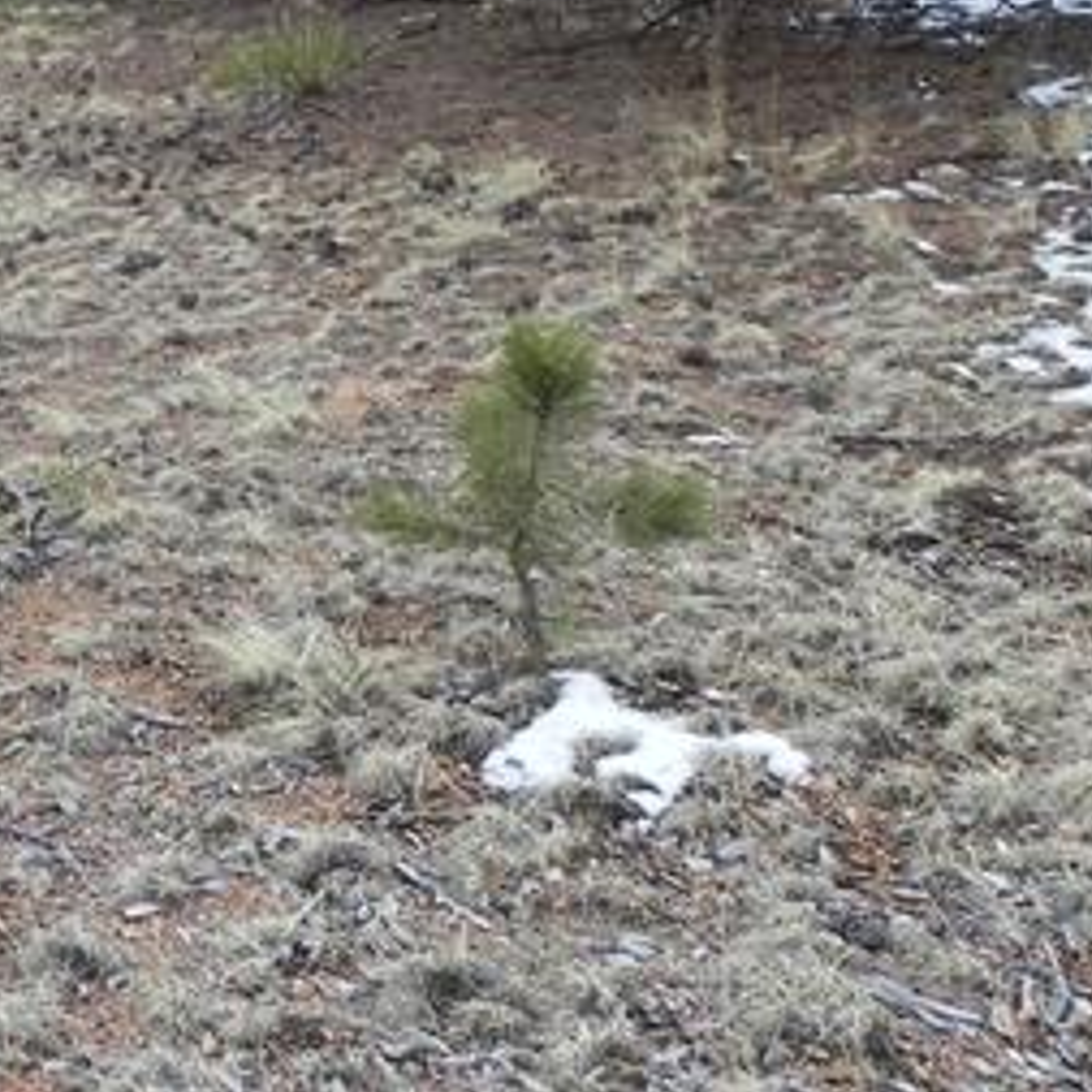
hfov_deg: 26.6
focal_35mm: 58
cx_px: -186
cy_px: 63
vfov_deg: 28.2
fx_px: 2070
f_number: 7.1
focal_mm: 4.6
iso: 160
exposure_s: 1/334
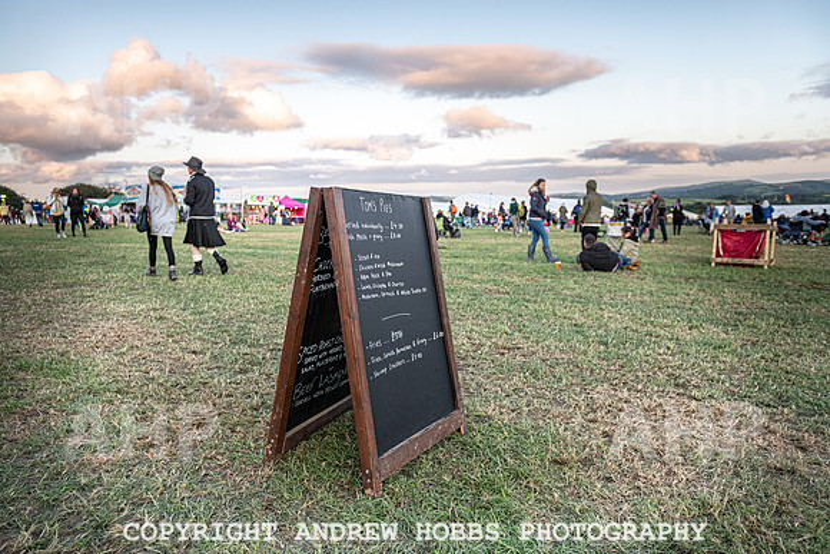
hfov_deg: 72.1
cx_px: 404
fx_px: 570
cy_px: 285
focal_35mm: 25
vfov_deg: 51.8
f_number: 4
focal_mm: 24
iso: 720
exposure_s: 1/1000
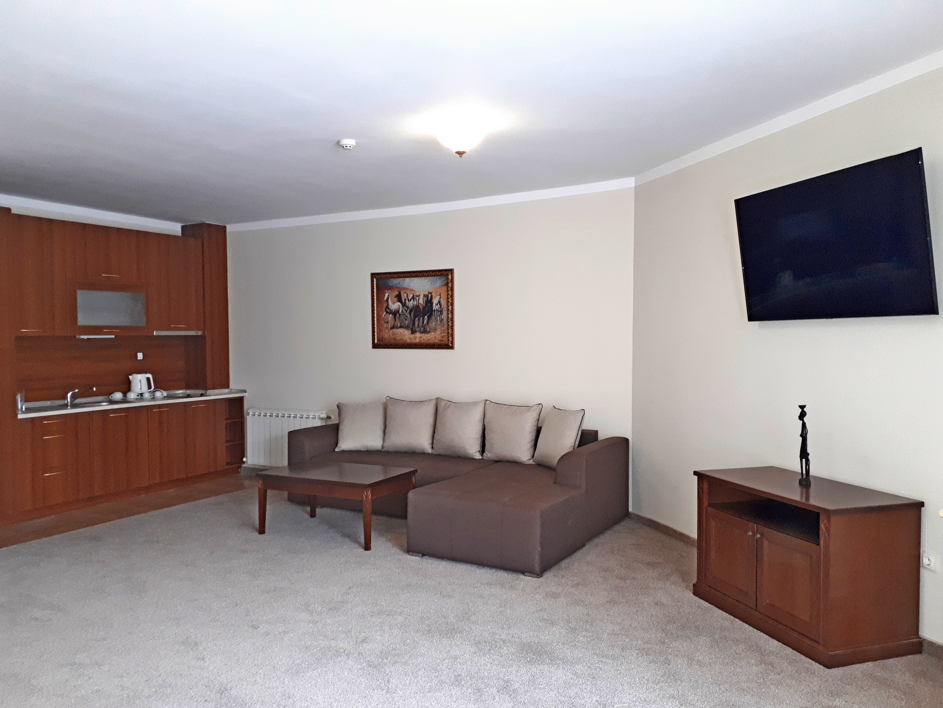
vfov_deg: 51.4
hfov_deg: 65.3
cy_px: 354
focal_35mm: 27
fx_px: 736
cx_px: 472
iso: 400
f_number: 1.9
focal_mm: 3.6
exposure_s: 1/17
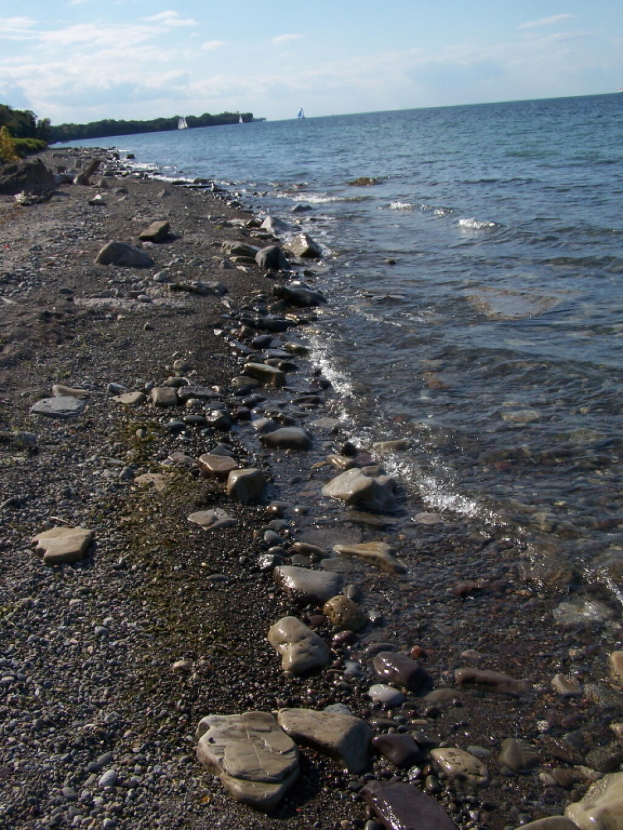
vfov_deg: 49.0
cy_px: 415
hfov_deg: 37.7
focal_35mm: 38
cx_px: 312
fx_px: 912
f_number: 5.6
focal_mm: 6.3
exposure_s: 1/800
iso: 80
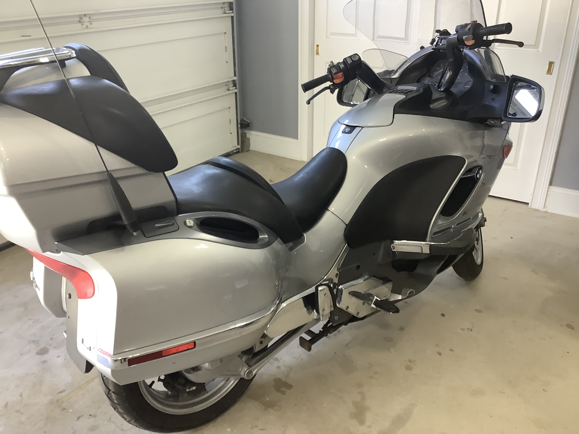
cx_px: 290
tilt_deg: -25.1
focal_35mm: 31
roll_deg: +0.2
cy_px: 217
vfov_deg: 45.4
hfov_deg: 58.4
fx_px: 519
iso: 125
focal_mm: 3.3
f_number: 2.4
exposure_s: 1/60
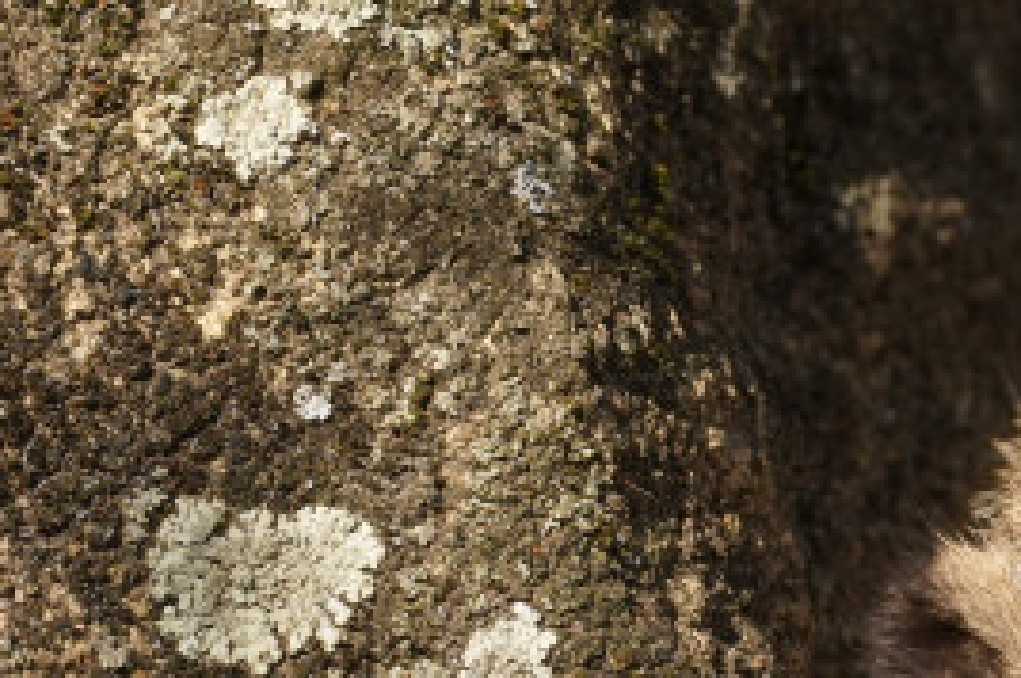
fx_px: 67473
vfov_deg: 0.6
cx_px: 1650
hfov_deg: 0.9
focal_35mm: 2382
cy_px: 686
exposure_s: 1/1000
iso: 800
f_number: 8
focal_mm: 600
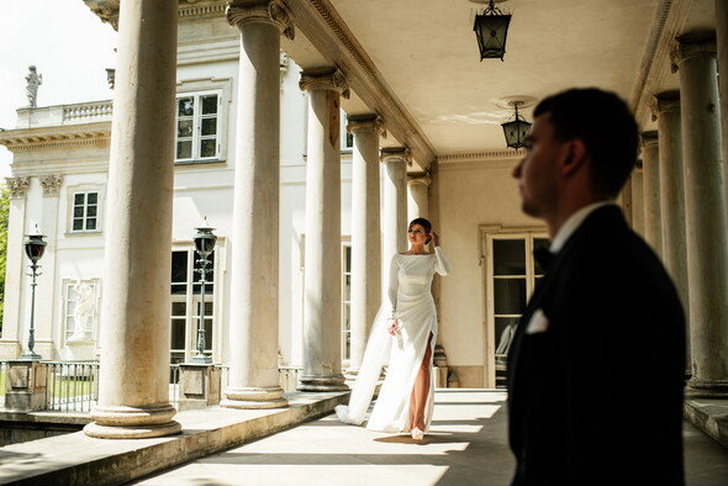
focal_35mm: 35
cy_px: 243
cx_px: 364
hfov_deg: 54.4
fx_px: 708
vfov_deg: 37.9
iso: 100
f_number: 2.8
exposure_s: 1/1600
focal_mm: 35
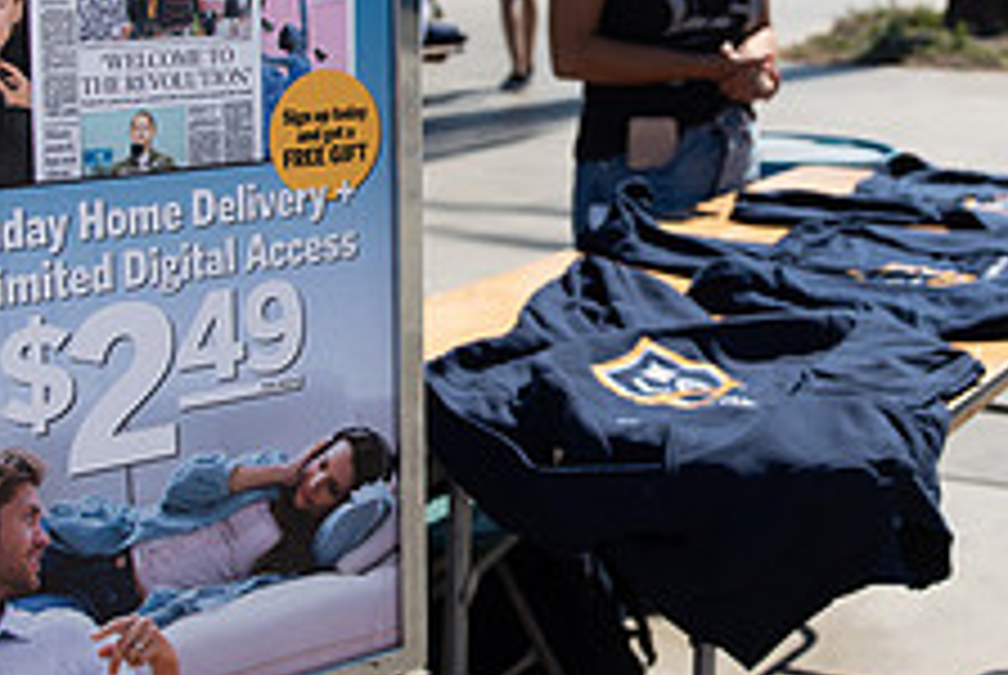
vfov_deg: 18.2
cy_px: 196
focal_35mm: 75
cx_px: 670
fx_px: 2103
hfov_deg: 26.8
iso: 200
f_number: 4
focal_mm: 29
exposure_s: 1/2500
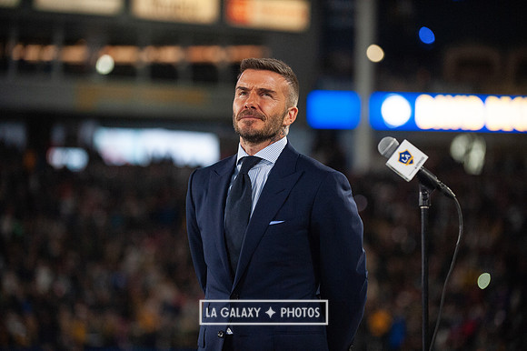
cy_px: 176
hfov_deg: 15.2
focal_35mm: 135
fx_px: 1975
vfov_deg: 10.1
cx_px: 264
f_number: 2.8
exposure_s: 1/2000
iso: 3200
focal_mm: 135
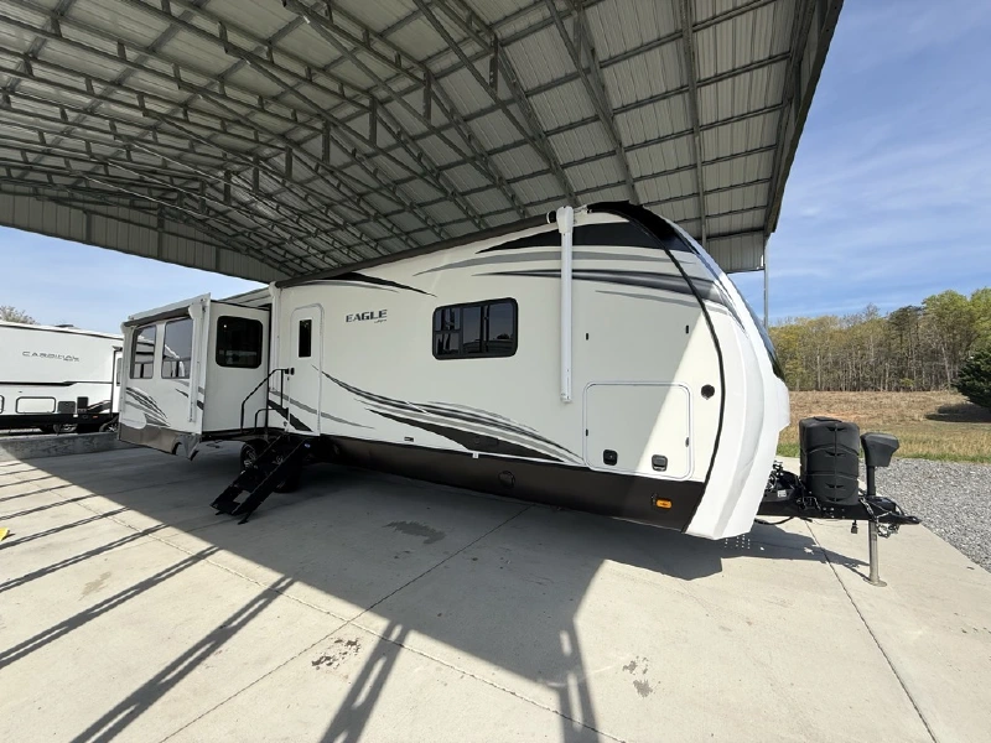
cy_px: 372
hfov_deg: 102.1
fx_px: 401
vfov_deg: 85.7
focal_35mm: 14
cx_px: 496
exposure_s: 1/1572
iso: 50
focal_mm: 2.22
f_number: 2.2
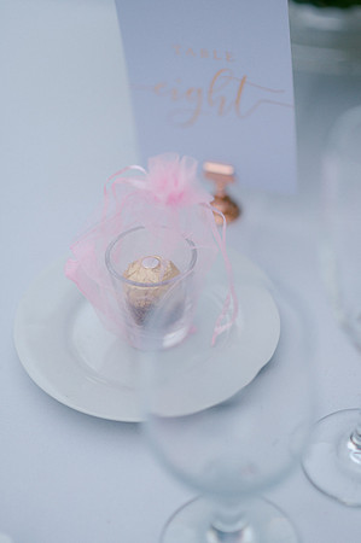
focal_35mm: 85
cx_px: 180
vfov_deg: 23.9
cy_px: 272
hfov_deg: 16.0
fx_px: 1281
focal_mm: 85
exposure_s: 1/2000
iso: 500
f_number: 2
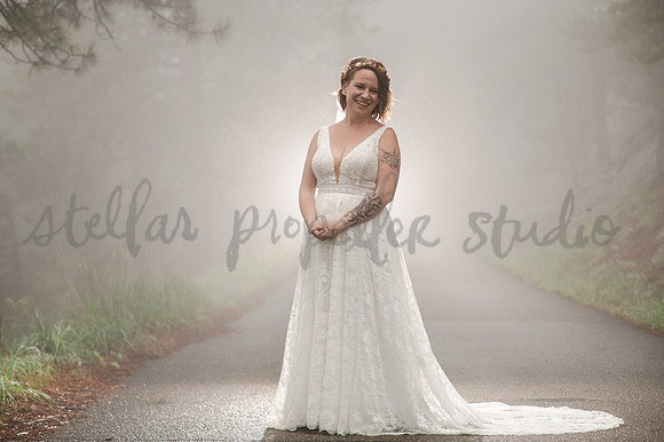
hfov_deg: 23.9
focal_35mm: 85
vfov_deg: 16.1
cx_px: 332
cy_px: 221
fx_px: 1567
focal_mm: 85
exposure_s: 1/200
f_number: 4
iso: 200
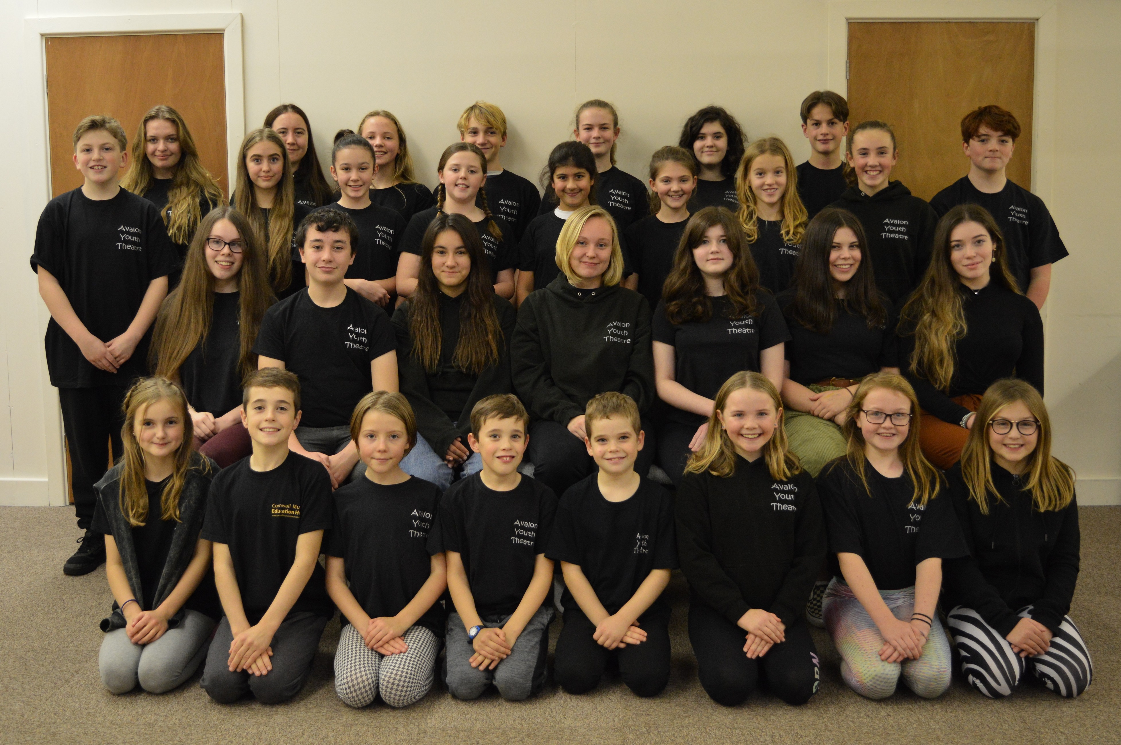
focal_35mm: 36
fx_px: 1120
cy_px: 372
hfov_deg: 53.2
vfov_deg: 36.8
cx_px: 560
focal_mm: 24
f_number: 4
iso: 1100
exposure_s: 1/15
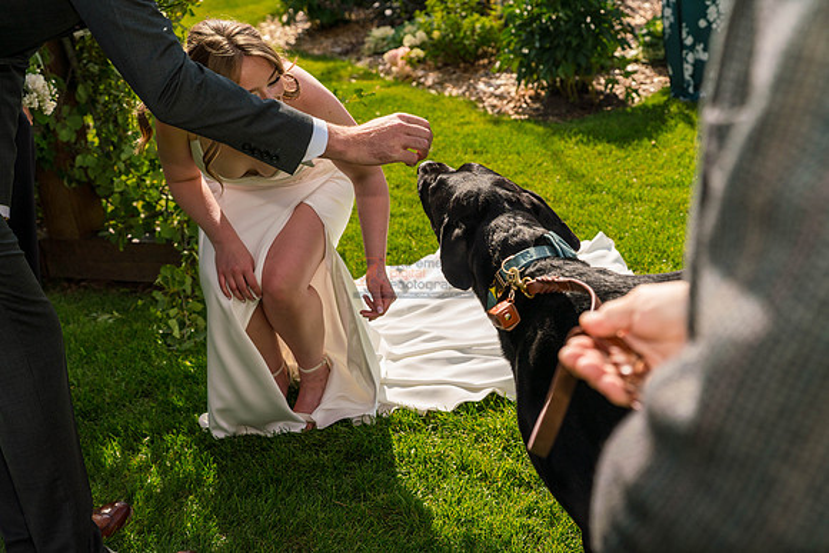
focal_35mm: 49
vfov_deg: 27.5
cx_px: 414
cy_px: 276
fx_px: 1129
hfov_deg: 40.3
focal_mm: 49
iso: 400
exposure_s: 1/2500
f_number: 4.5
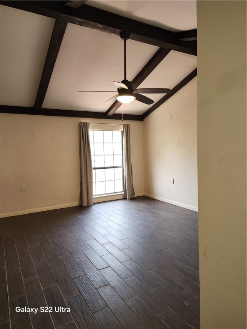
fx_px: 219
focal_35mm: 23
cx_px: 124
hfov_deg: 58.9
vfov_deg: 73.9
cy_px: 164
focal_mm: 6.4
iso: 80
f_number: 1.8
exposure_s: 1/60
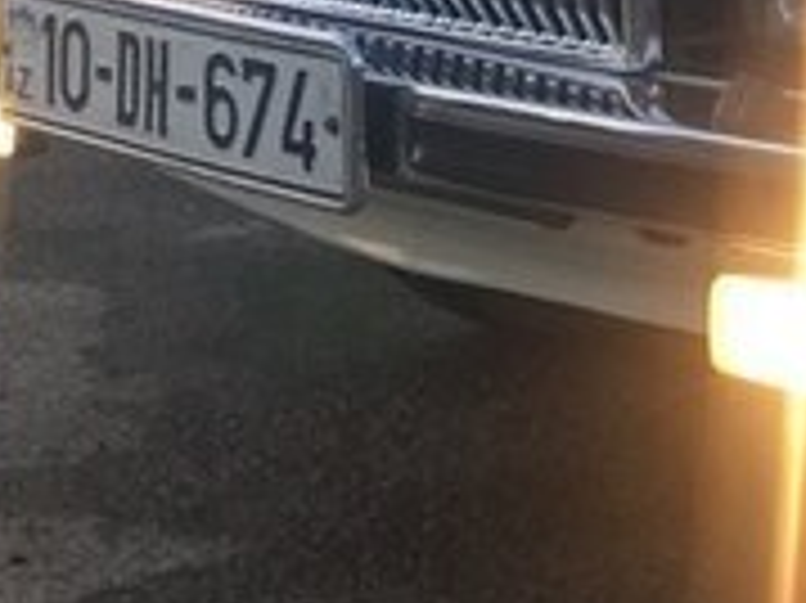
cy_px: -133
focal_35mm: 107
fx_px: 2490
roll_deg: -1.3
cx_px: 1297
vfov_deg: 13.4
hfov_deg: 16.4
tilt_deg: -2.2
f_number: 2.2
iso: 32
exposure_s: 1/100
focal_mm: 4.15
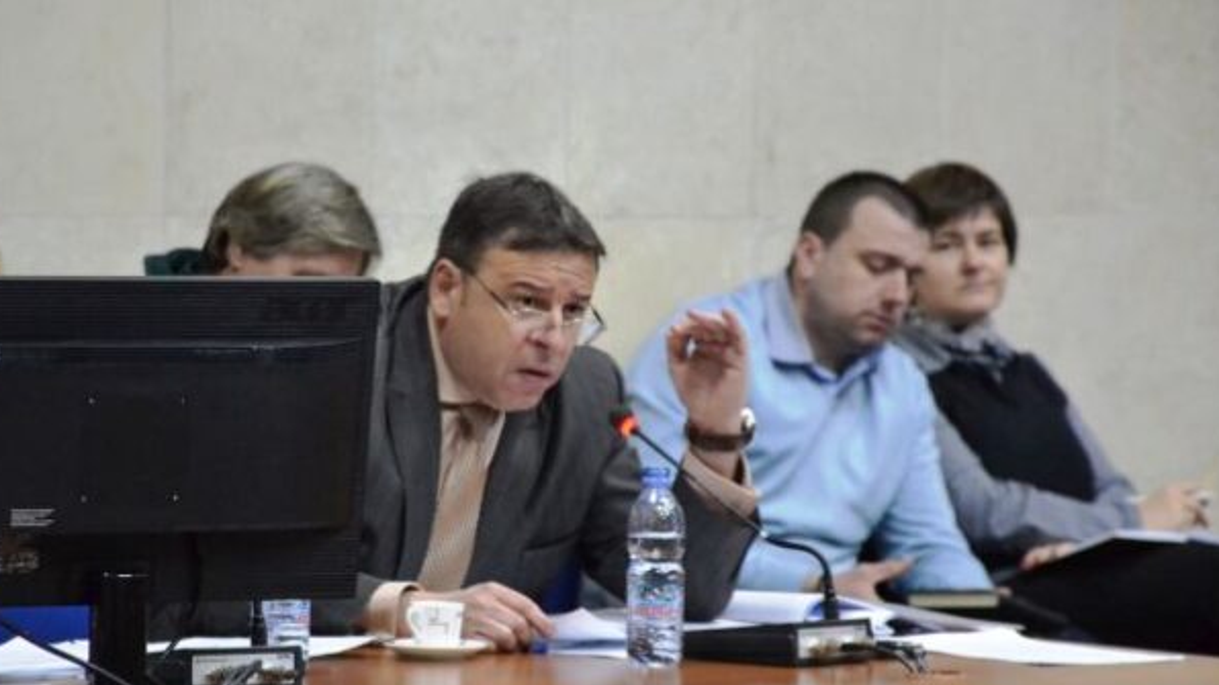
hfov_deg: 8.4
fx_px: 8306
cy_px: 407
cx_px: 550
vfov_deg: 4.7
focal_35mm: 257
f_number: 5.6
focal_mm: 140
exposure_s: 1/60
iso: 3200
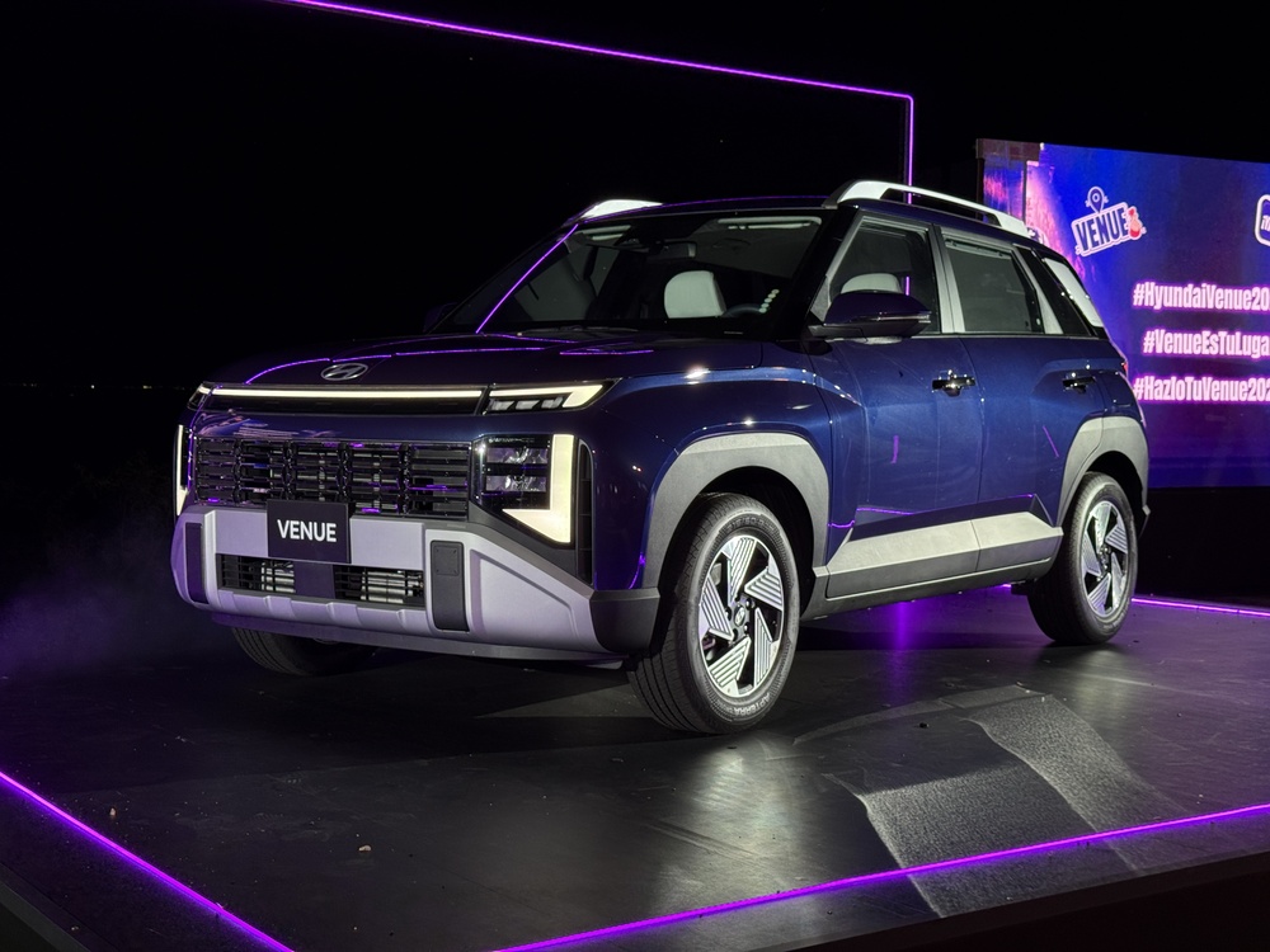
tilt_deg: -3.5
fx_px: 1761
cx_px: 635
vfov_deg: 30.3
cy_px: 476
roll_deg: -1.4
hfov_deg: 39.7
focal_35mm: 48
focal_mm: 6.76
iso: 50
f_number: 1.78
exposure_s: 1/59
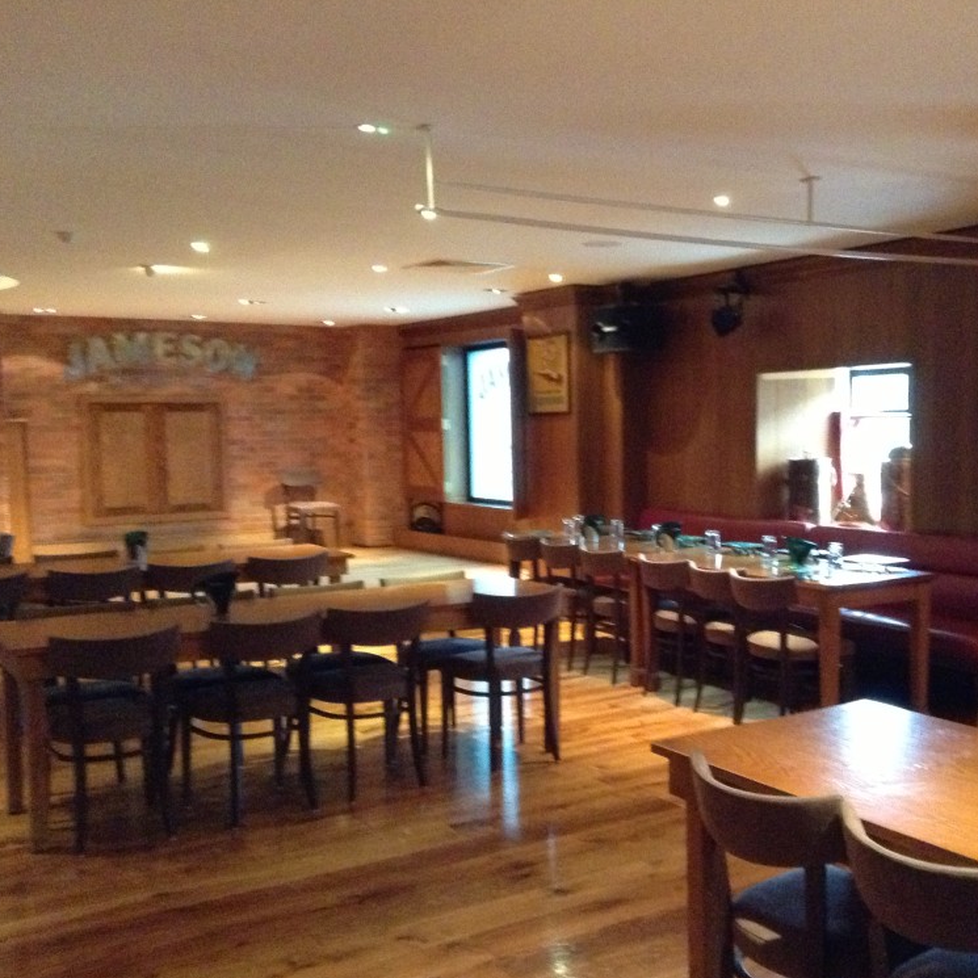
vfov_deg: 41.9
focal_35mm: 40
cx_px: 609
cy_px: 491
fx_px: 1279
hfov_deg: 41.6
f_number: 2.4
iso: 640
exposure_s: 1/17
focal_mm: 3.3
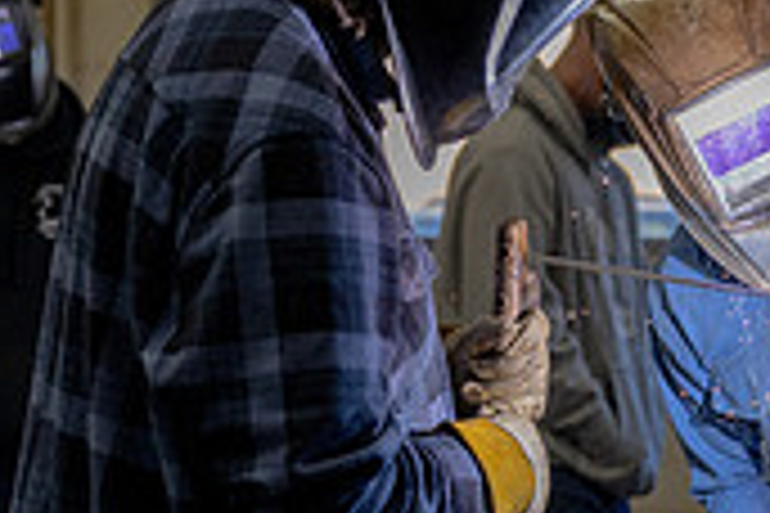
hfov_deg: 13.7
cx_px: 635
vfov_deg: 9.2
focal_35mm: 149
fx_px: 3187
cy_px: 358
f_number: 2.8
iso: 320
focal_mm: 44
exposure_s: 1/640
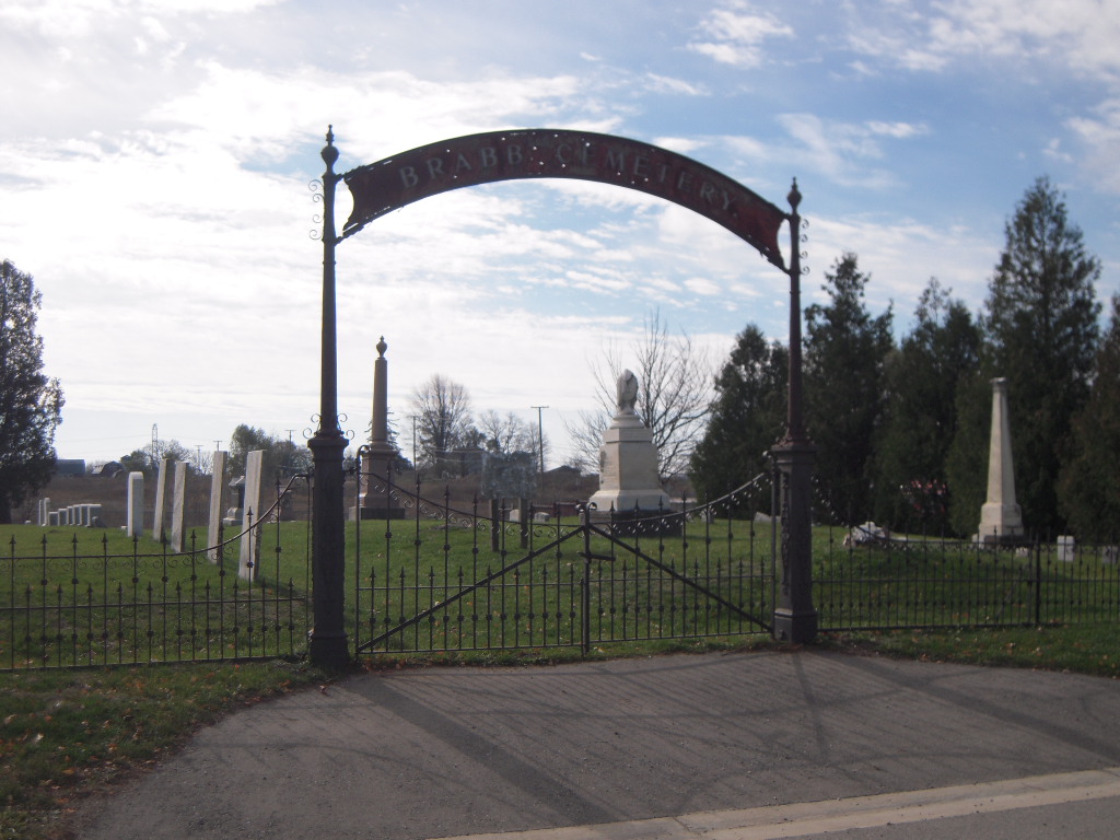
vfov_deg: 32.2
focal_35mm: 45
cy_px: 420
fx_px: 1456
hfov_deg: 42.1
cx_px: 560
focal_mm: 8.1
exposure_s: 1/400
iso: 100
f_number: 6.7
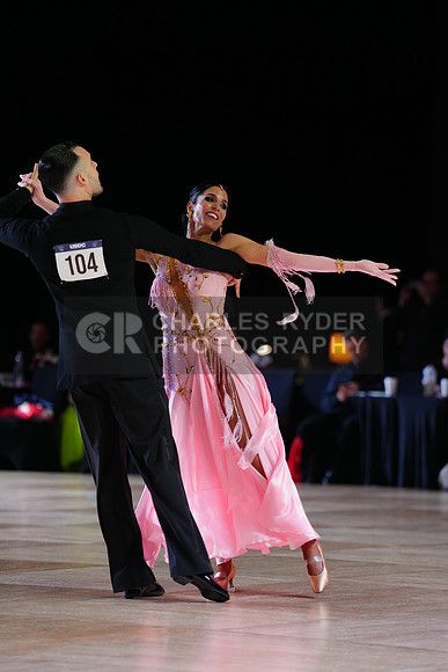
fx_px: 2966
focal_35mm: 159
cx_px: 224
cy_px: 336
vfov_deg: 12.9
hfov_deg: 8.6
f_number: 2.8
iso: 800
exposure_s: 1/500
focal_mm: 159
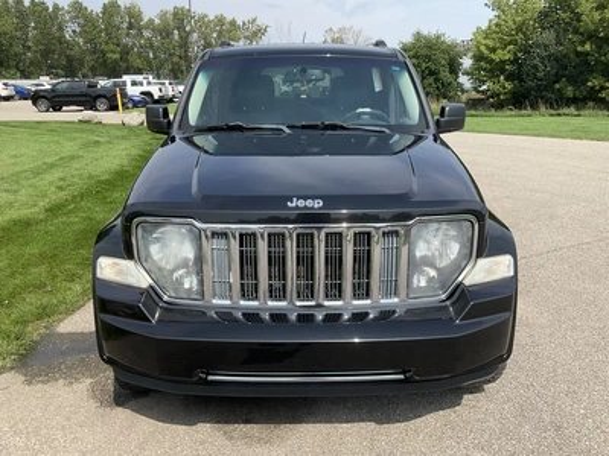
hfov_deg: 61.7
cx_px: 304
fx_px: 510
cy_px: 228
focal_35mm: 29
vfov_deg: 48.2
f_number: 1.8
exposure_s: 1/1377
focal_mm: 3
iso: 25
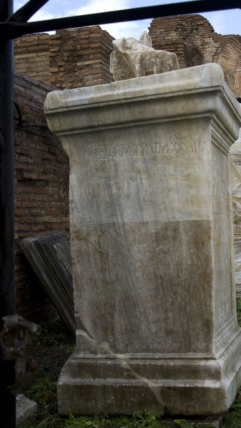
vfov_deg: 44.6
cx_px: 128
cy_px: 218
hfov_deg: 26.0
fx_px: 523
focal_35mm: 46
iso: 200
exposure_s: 1/250
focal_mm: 28
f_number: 8
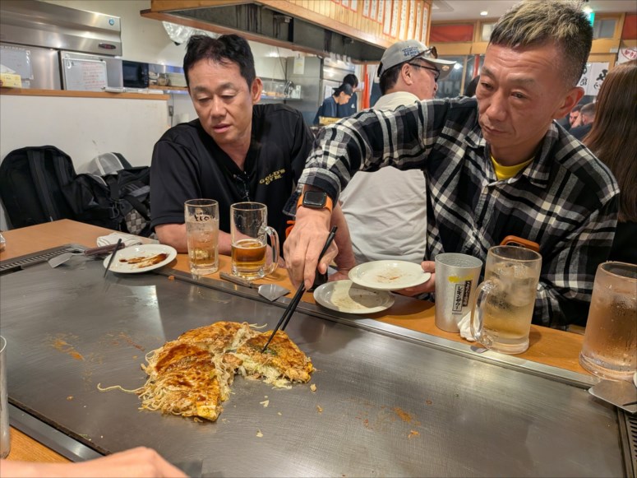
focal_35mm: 24
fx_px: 442
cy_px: 239
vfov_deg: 56.8
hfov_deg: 71.6
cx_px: 318
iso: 430
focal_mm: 4.53
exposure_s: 1/120
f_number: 1.7
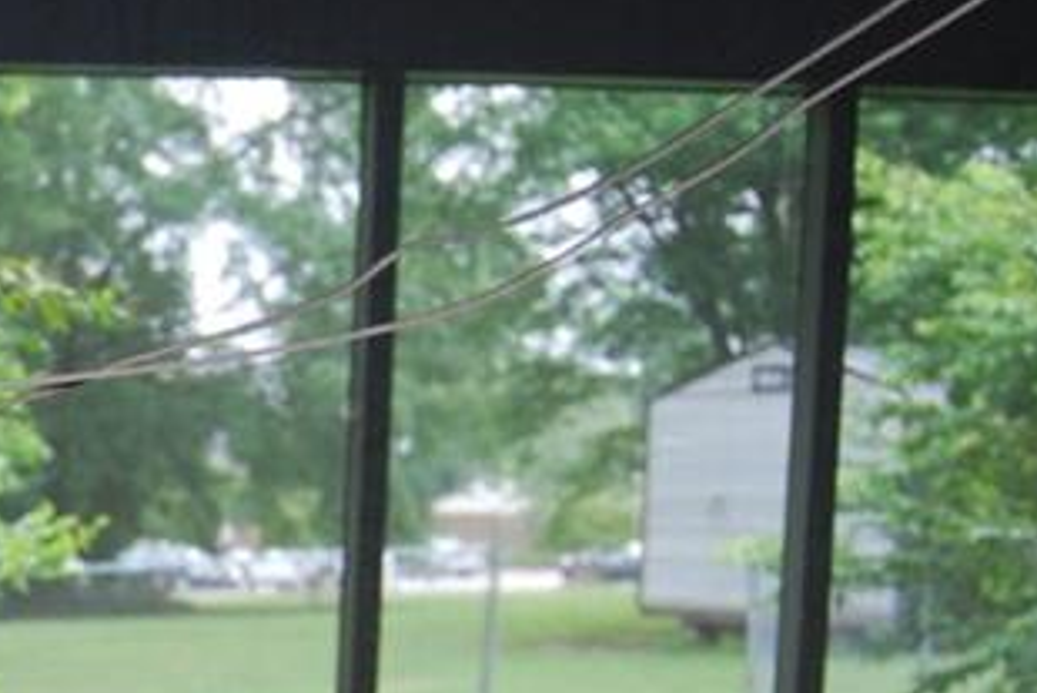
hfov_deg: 17.3
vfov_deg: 12.1
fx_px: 3141
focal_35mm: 109
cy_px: 961
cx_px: -398
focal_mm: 22
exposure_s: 1/60
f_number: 3.8
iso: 200
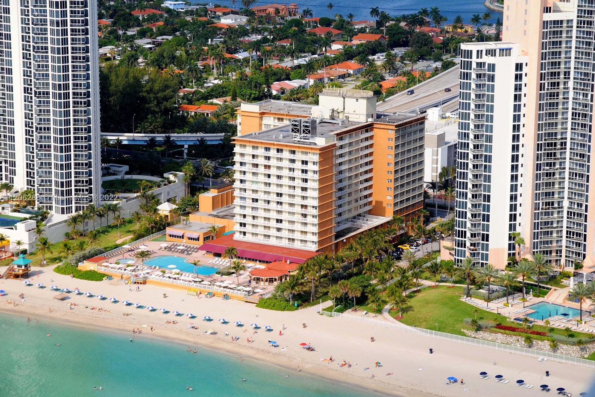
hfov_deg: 19.8
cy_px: 198
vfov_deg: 13.3
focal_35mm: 103
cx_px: 299
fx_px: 1702
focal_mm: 68
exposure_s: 1/1000
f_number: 8
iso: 400
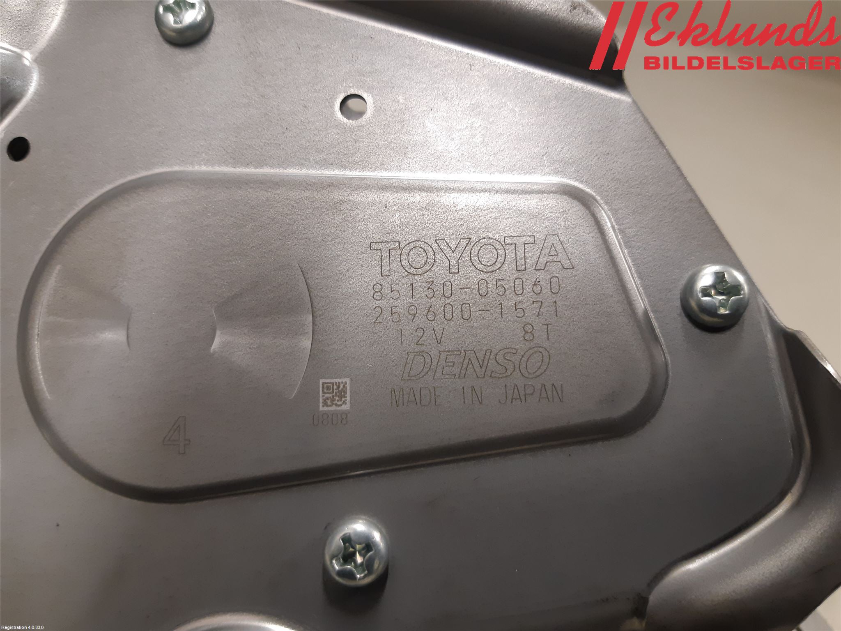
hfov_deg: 67.3
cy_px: 316
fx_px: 632
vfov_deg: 53.1
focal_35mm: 26
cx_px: 420
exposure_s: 1/50
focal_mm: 3.93
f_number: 1.7
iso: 160
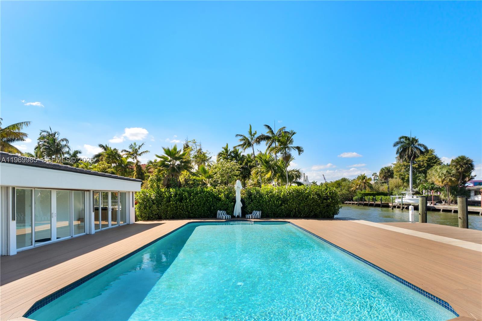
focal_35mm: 17
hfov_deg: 93.0
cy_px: 160
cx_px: 241
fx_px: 229
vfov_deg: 70.1
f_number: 11
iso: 320
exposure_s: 1/800
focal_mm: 17.1
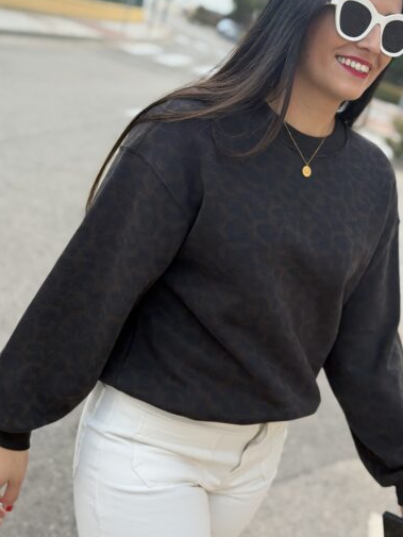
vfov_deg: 33.7
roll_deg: -21.8
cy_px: 236
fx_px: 884
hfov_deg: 25.6
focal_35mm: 57
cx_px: 234
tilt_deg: -7.2
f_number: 1.78
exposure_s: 1/499
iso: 80
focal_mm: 6.76
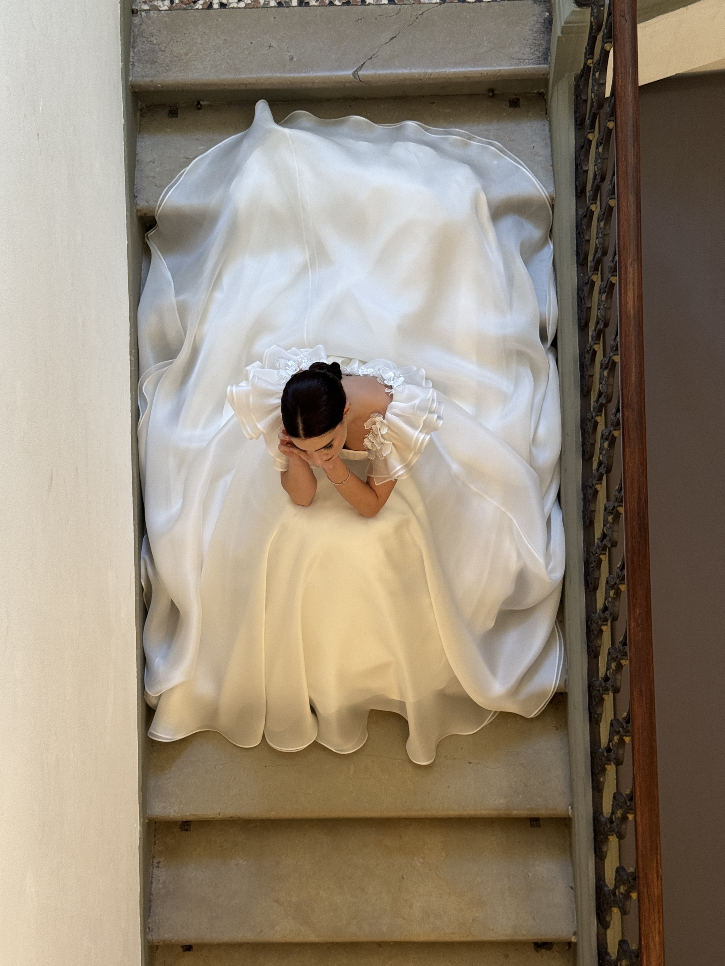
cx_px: 362
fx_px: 1340
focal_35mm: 48
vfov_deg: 39.7
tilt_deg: -66.6
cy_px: 483
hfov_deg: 30.3
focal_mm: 6.76
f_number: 1.78
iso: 125
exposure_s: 1/50
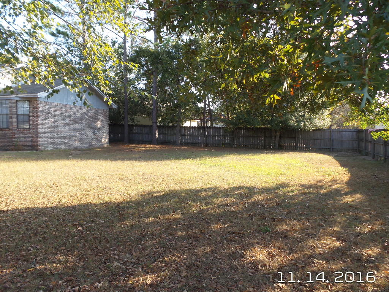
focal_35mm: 28
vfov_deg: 49.7
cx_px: 194
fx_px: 315
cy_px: 146
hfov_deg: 63.4
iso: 100
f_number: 3.7
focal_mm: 5
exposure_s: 1/160
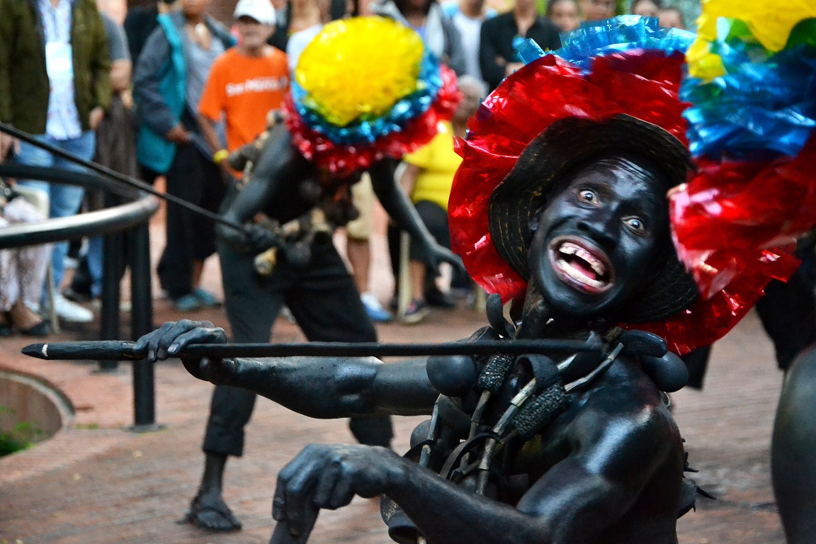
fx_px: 2890
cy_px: 272
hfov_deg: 16.1
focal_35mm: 128
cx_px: 408
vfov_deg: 10.8
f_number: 5.6
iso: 3200
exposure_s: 1/100
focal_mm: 85
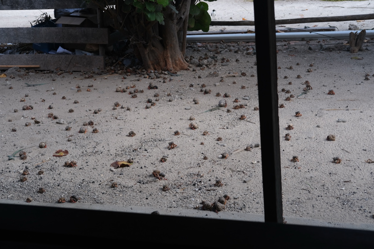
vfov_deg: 25.5
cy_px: 124
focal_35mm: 53
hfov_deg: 37.5
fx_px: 550
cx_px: 187
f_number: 5
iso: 160
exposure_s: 1/400
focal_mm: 35
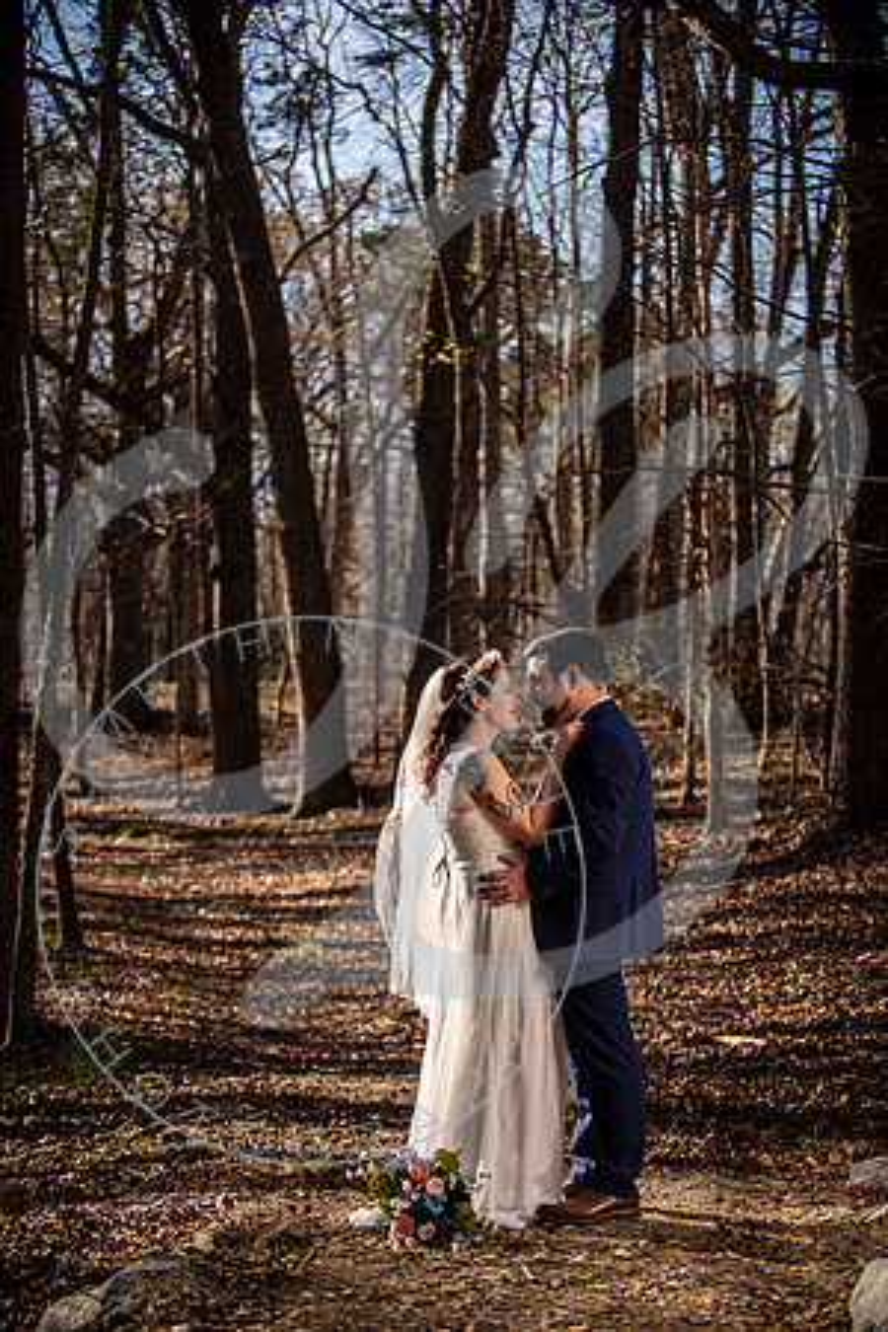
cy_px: 666
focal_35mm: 70
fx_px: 2590
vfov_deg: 28.8
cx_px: 444
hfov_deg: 19.5
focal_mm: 70
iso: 100
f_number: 2.8
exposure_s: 1/800
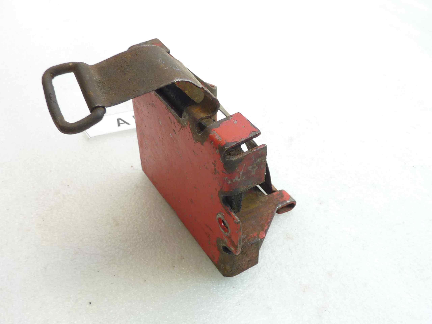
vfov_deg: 37.7
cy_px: 162
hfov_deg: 49.0
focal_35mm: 38
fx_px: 474
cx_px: 216
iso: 80
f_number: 3.3
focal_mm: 4.4
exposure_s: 1/15
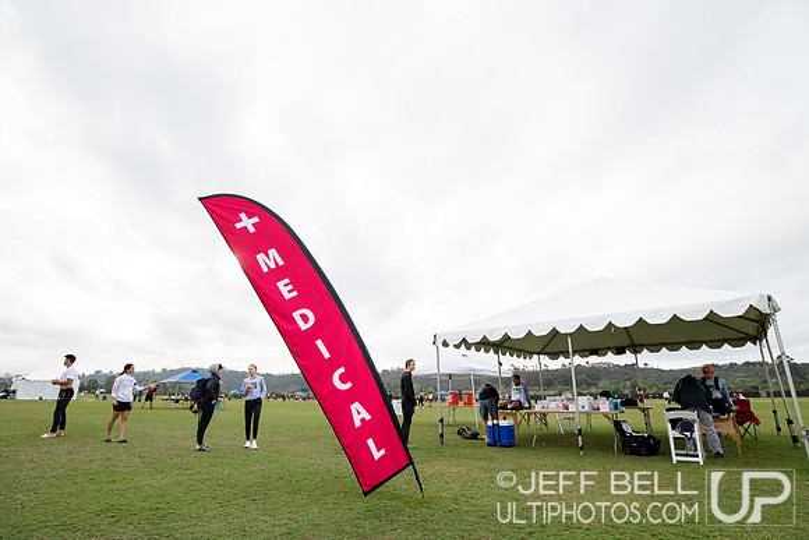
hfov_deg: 90.0
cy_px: 270
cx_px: 404
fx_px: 405
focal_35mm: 18
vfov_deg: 67.4
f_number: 5.6
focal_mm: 18
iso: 200
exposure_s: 1/250
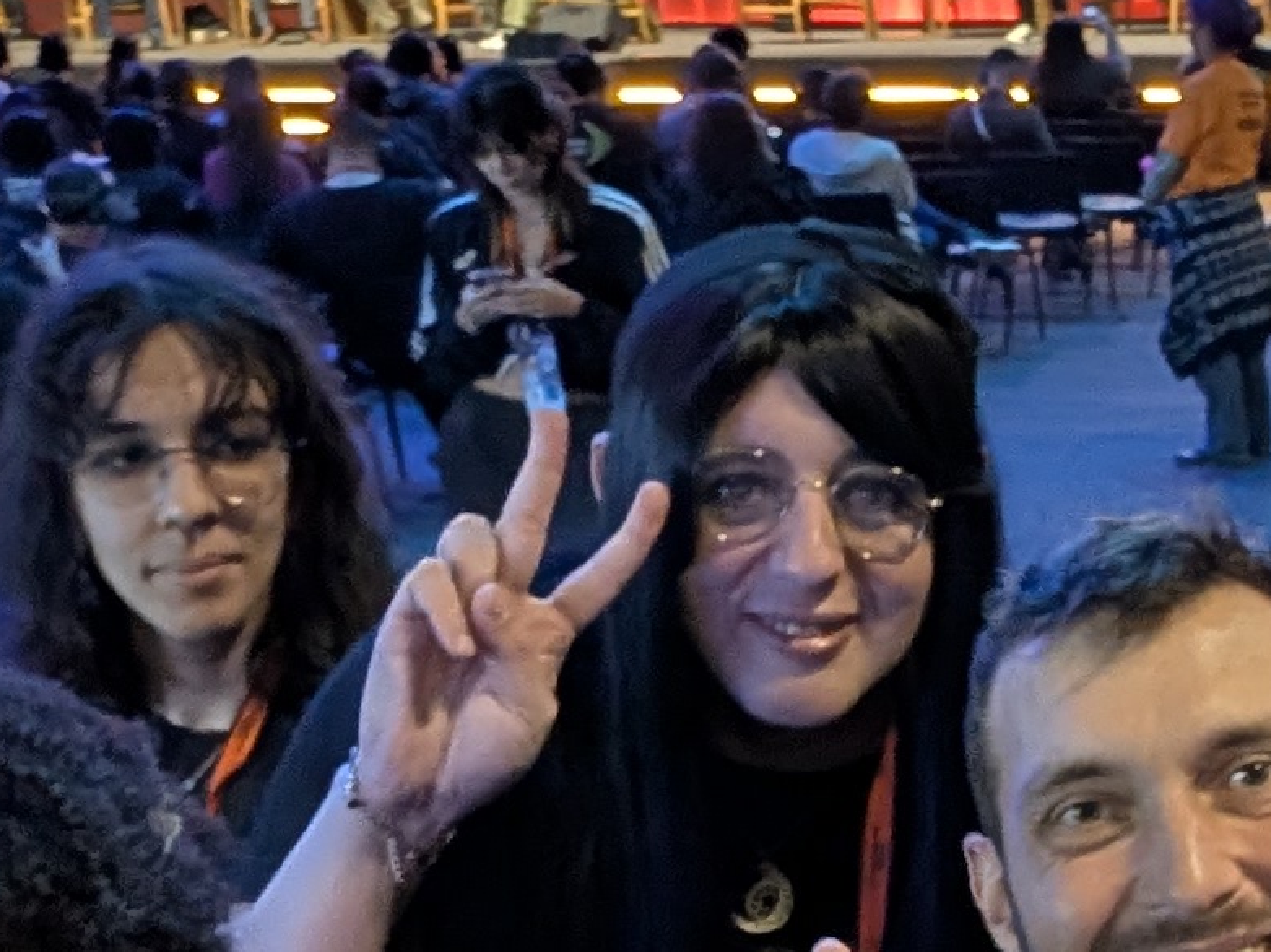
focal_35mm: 84
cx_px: 918
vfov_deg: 16.1
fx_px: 3083
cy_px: 1434
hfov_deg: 23.1
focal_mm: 2.71
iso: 254
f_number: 2.2
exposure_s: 1/24
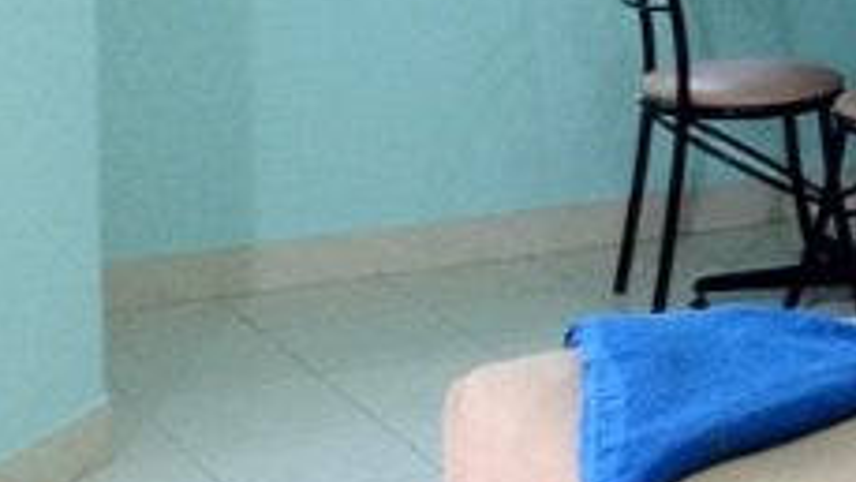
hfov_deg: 15.1
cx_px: 1248
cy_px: -105
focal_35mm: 133
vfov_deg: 9.0
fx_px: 3020
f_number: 2.4
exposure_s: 1/20
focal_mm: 4.28
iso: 125
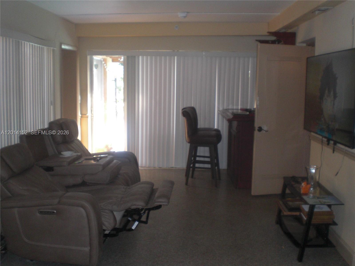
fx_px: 390
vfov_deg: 37.7
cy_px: 133
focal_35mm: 38
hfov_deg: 49.0
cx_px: 178
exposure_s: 1/60
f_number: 3.1
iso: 200
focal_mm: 6.3
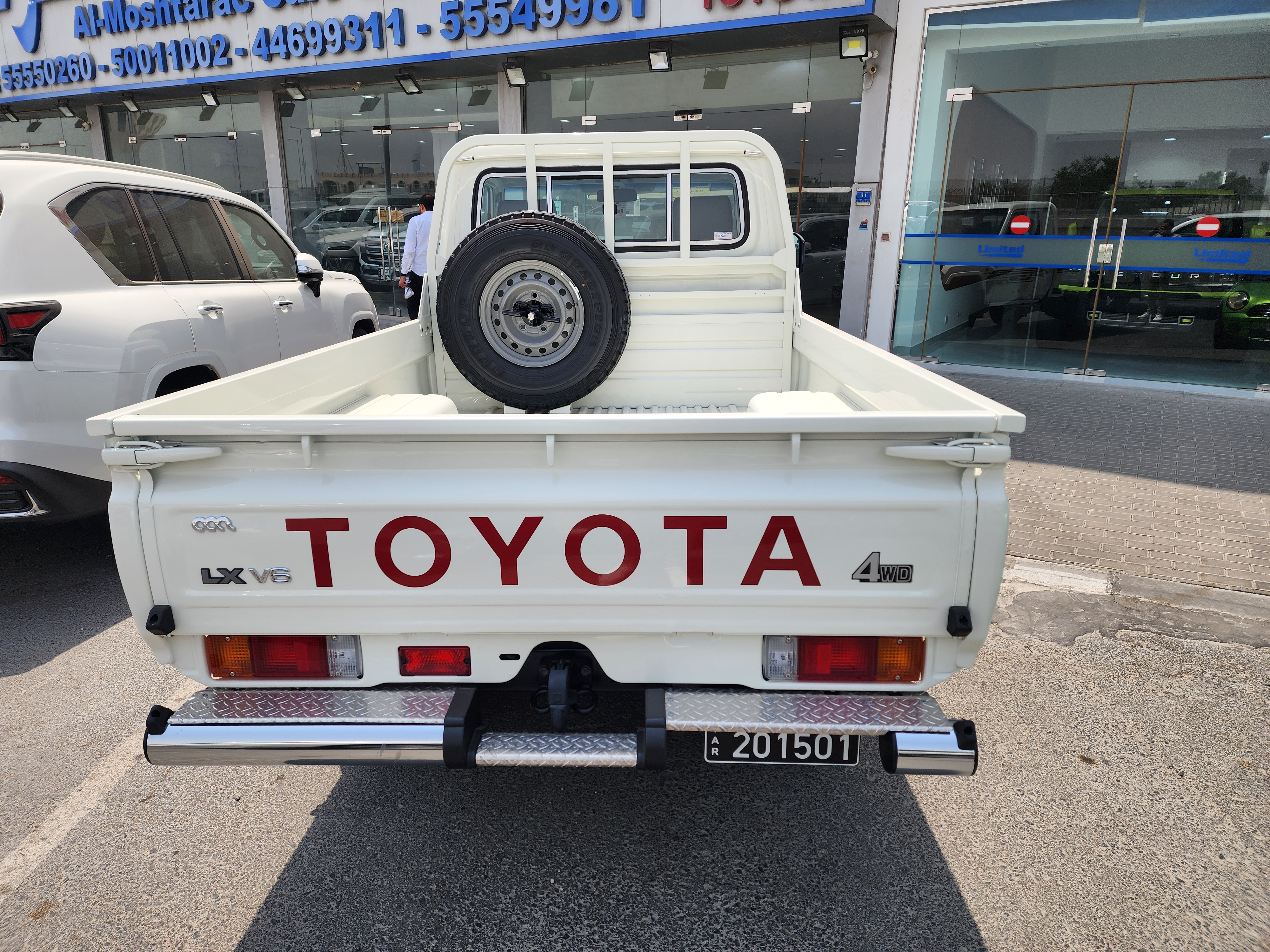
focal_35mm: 23
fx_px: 844
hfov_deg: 73.9
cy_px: 476
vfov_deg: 58.9
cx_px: 635
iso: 12
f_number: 1.8
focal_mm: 6.4
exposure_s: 1/950
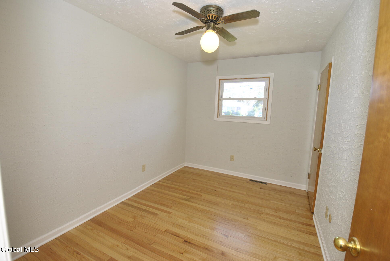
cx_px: 195
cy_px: 130
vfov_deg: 77.5
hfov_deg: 100.3
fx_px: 163
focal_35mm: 15
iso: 400
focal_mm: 10
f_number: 5.6
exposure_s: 1/60
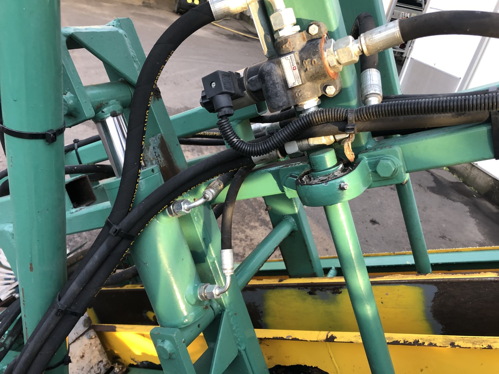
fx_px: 404
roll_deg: -12.1
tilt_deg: -27.4
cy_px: 187
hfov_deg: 63.4
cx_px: 250
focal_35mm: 28
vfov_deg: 49.7
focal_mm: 4
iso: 32
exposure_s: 1/30
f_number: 1.8
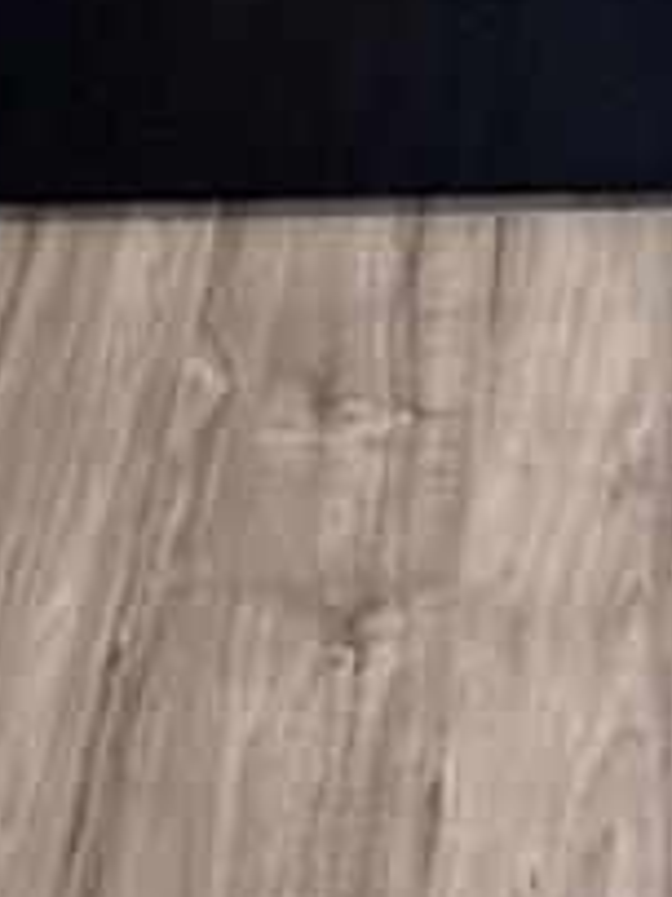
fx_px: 2747
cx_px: 707
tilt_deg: -7.7
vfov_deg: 12.7
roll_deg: +1.5
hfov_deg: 13.7
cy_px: -1445
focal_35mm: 106
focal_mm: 2.22
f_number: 2.2
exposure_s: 1/106
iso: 320
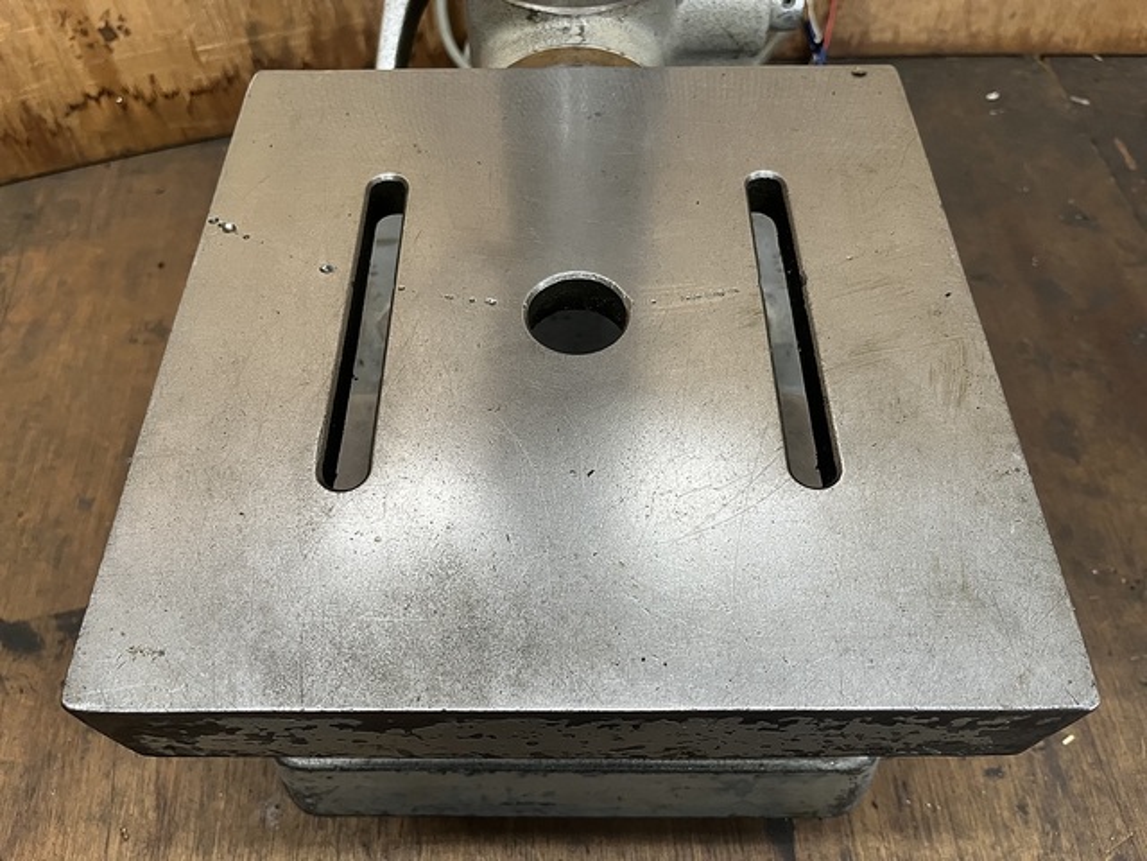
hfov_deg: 67.3
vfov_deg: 53.1
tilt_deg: -56.9
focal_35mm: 26
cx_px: 574
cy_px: 430
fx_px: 862
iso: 200
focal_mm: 5.1
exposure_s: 1/60
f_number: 1.6
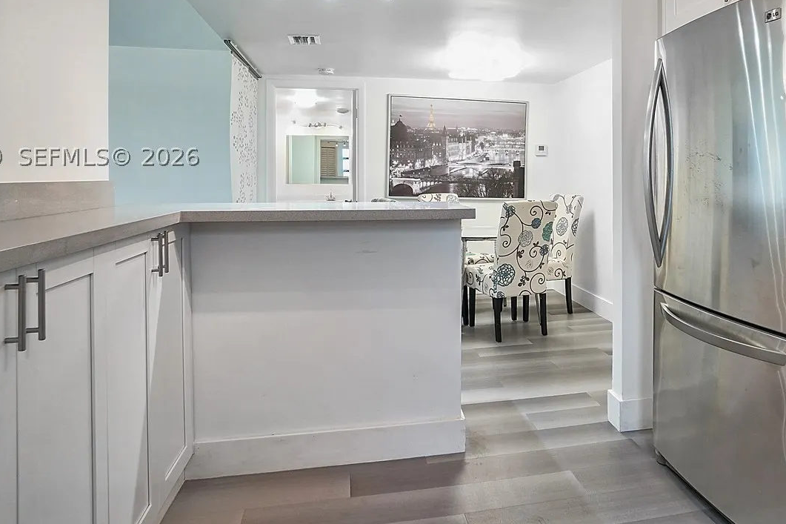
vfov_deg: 51.6
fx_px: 524
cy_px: 155
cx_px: 490
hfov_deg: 72.6
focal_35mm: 24
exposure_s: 1/25
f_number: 5.6
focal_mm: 10
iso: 320
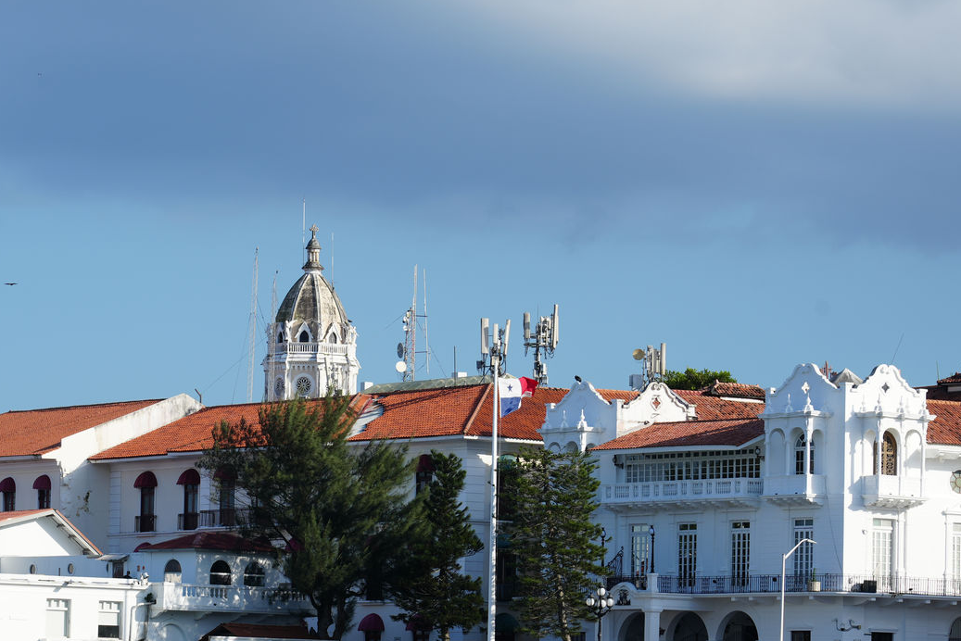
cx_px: 305
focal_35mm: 162
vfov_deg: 8.5
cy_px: 395
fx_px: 4325
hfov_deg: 12.7
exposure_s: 1/250
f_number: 8
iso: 100
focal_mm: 105
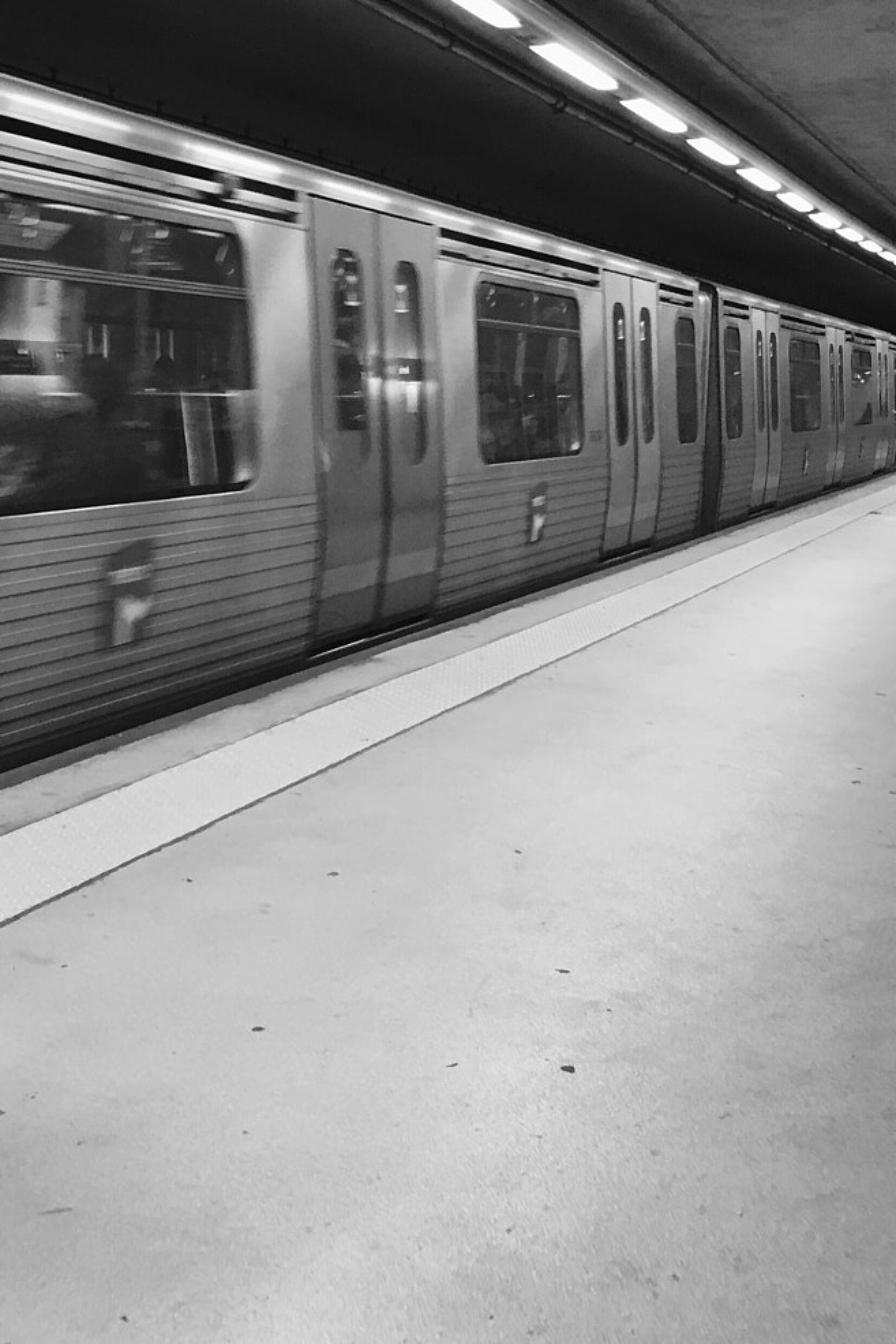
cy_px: 610
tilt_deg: -8.6
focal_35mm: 49
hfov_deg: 27.5
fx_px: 1829
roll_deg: -2.2
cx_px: 350
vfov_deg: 40.3
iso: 125
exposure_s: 1/33
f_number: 2.2
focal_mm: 4.15
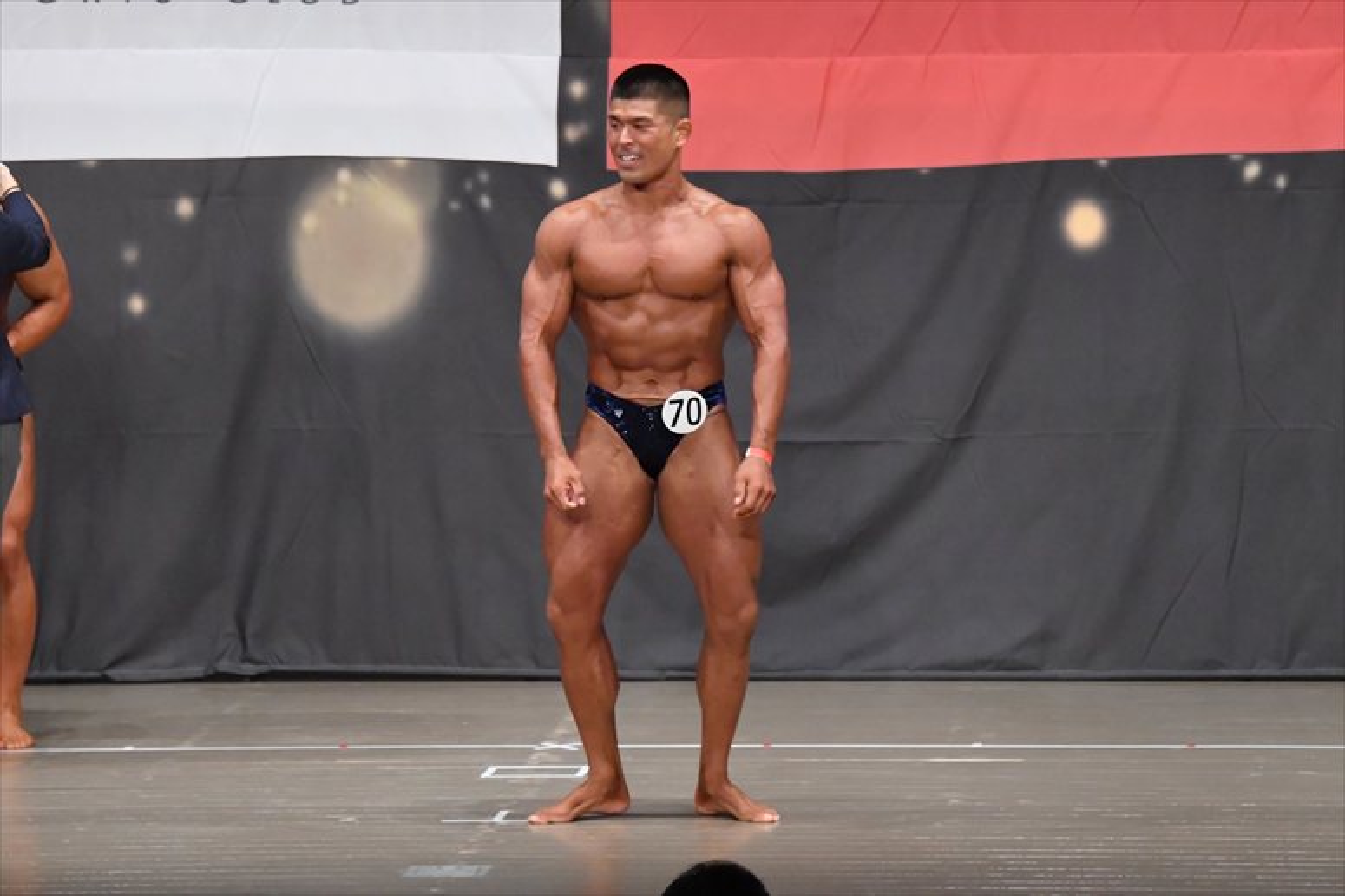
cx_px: 672
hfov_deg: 10.2
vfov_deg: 6.8
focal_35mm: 202
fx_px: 7543
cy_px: 448
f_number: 5.6
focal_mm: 135
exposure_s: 1/400
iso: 6400
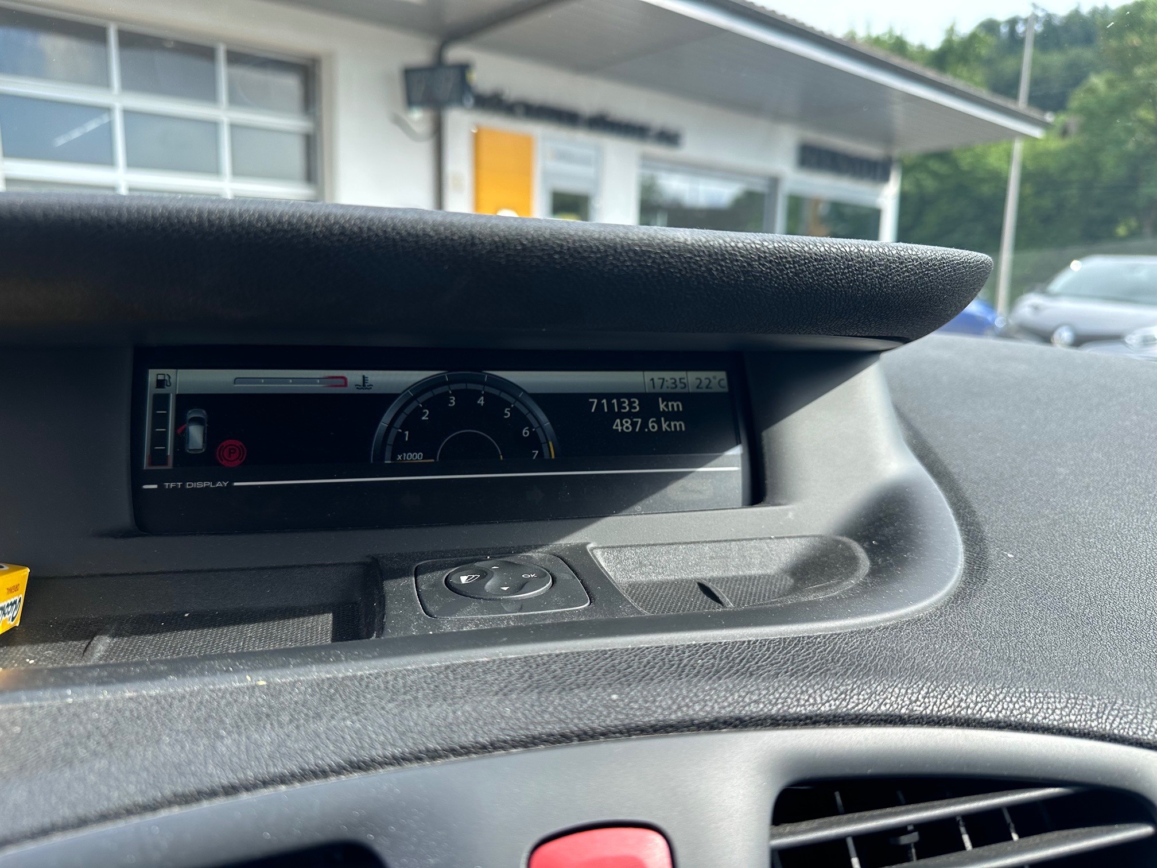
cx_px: 578
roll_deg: -0.8
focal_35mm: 24
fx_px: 802
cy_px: 434
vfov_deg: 56.8
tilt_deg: -10.1
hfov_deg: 71.6
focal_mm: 6.86
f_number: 1.78
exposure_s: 1/785
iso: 80
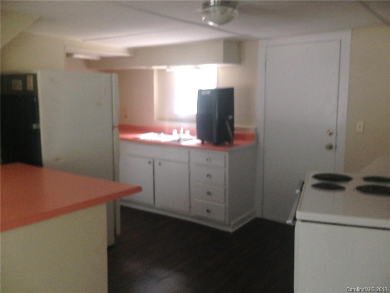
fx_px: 372
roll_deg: +2.2
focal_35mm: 33
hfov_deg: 55.4
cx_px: 195
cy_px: 146
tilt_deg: -7.0
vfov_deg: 42.9
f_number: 2.4
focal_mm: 4.12
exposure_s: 1/20
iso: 250
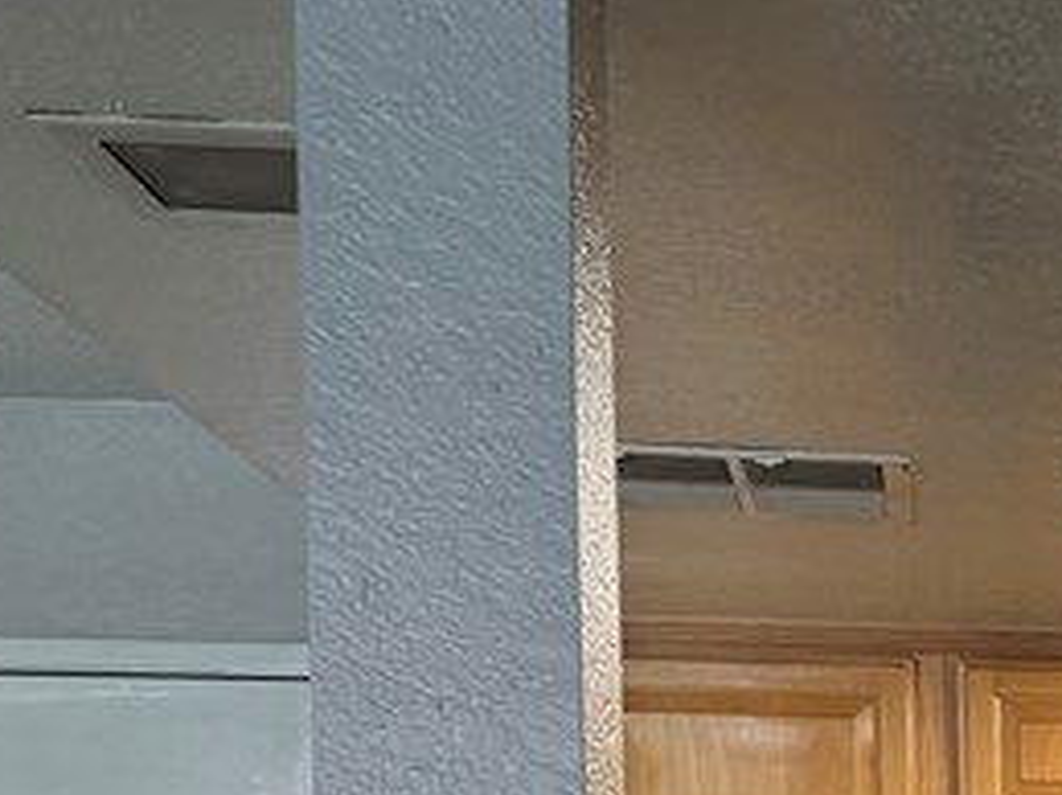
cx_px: 1382
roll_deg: +0.9
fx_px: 2913
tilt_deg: -5.1
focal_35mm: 95
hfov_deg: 19.1
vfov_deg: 14.3
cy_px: 1274
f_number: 1.78
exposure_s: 1/60
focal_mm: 6.76
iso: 200
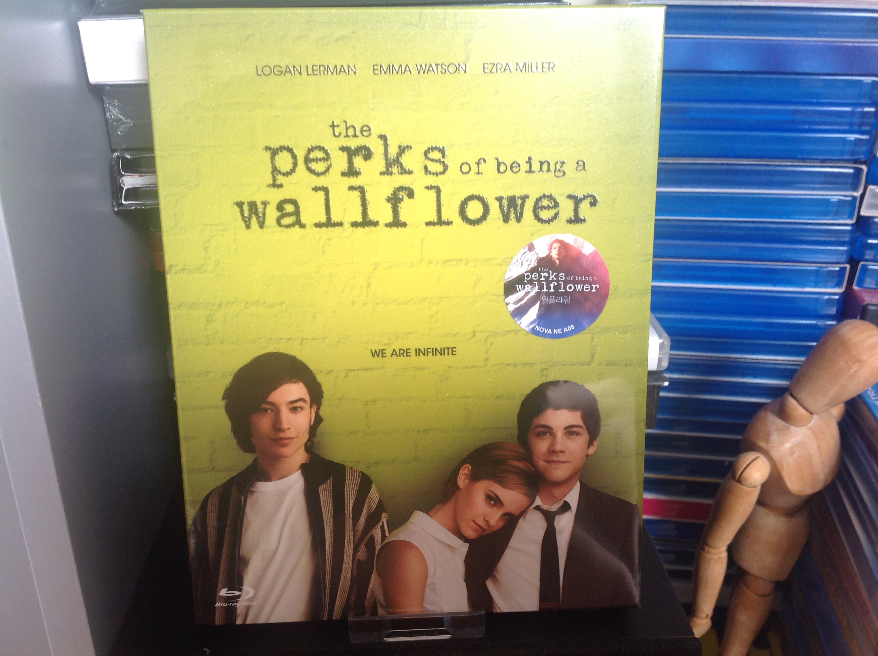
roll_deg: +0.2
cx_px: 439
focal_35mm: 35
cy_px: 328
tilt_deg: -23.8
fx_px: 886
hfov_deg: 52.7
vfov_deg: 40.6
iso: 80
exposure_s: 1/15
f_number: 2.4
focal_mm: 4.28
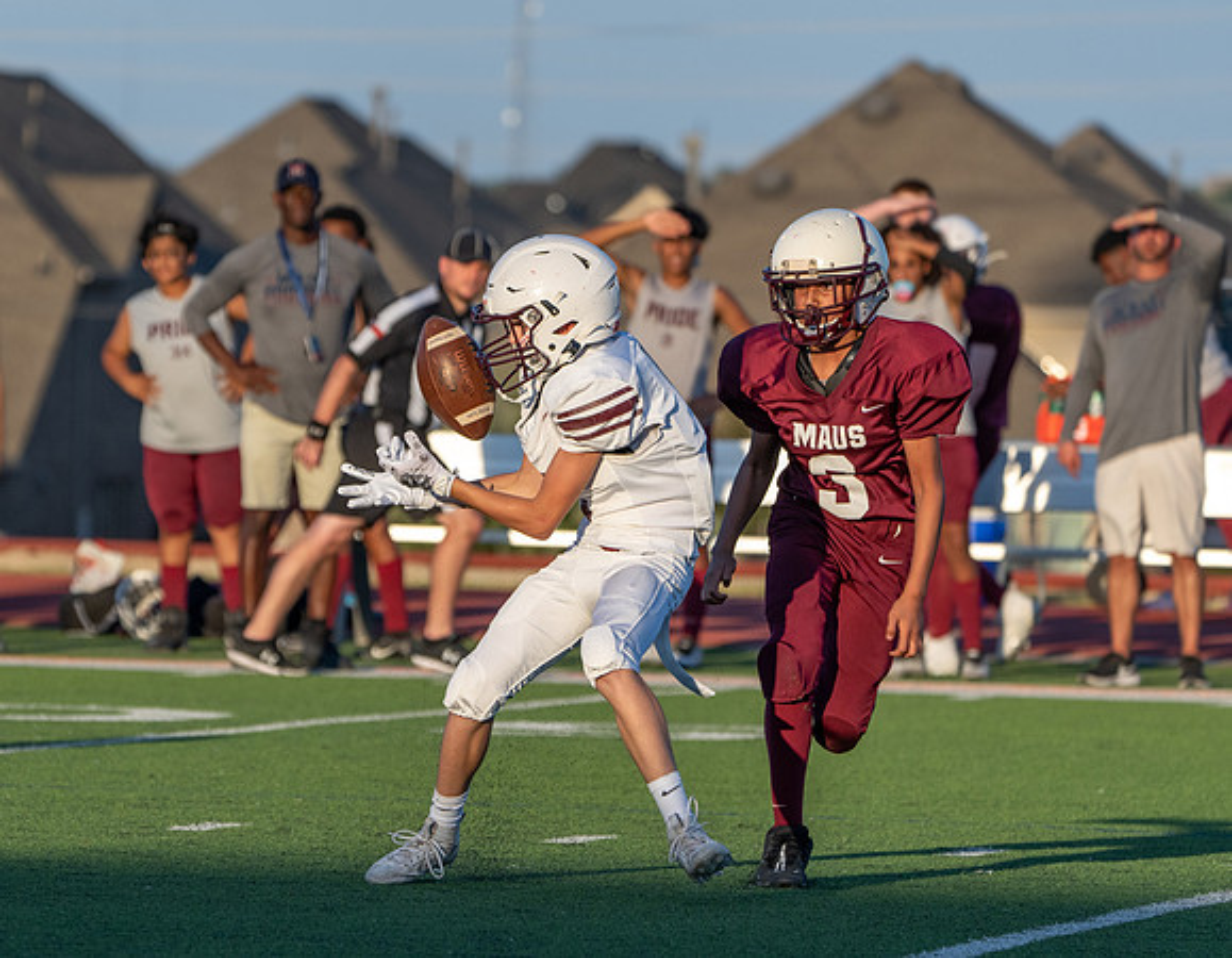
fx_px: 14838
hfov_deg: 4.8
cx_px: 404
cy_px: 692
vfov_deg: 3.7
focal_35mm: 411
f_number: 5.6
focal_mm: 253
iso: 320
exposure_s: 1/1000
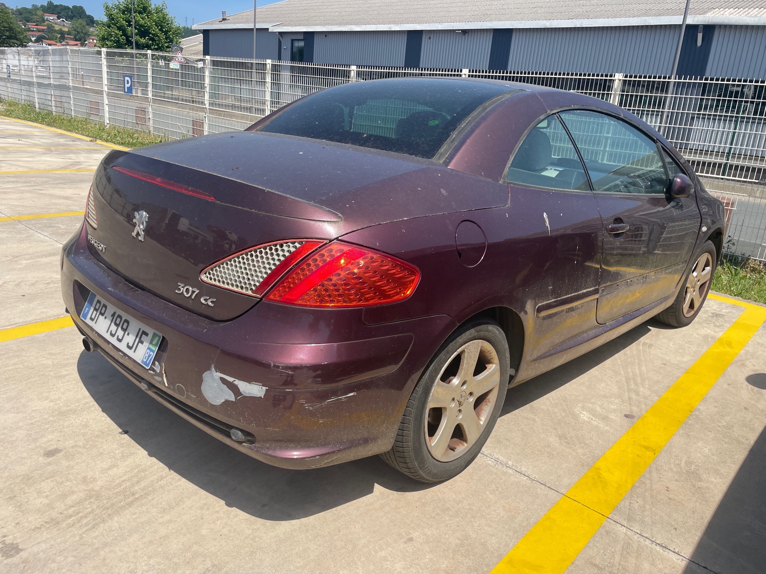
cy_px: 287
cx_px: 383
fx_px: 575
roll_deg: -4.9
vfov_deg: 53.1
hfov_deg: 67.3
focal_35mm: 26
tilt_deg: -14.2
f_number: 1.6
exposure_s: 1/2398
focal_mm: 4.2
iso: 32
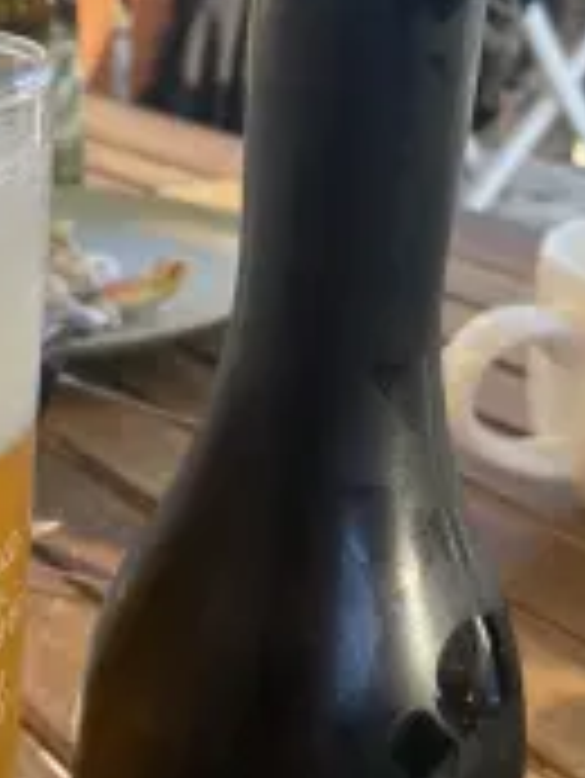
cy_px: 526
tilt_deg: -26.8
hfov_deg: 23.3
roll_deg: +4.1
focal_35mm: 60
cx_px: -14
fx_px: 1350
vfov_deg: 31.9
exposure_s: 1/298
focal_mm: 4.25
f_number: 1.8
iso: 32
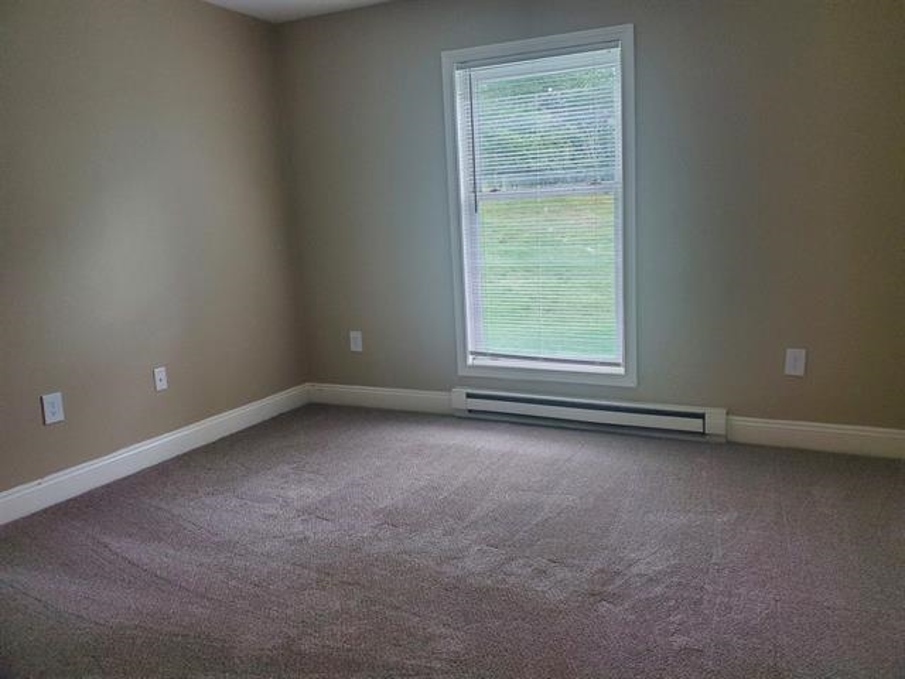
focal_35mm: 26
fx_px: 680
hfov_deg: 67.3
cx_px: 452
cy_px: 340
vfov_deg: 53.1
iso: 250
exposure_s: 1/59
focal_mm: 4.3
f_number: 2.4
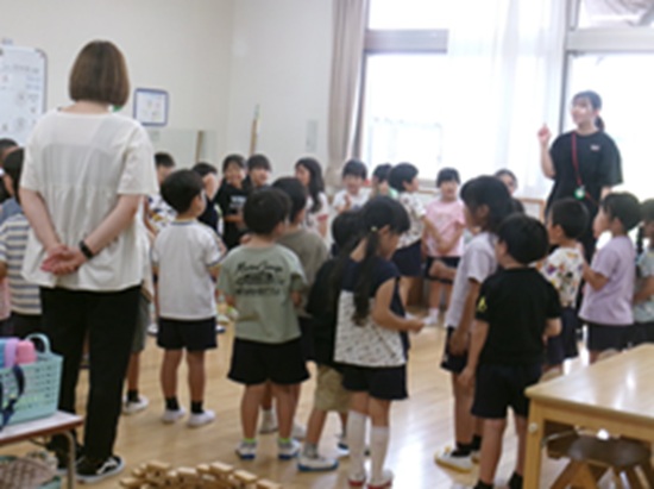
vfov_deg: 22.9
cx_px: 327
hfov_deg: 30.3
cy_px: 244
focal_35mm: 64
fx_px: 1208
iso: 239
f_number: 5.2
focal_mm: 11.5
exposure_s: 1/34
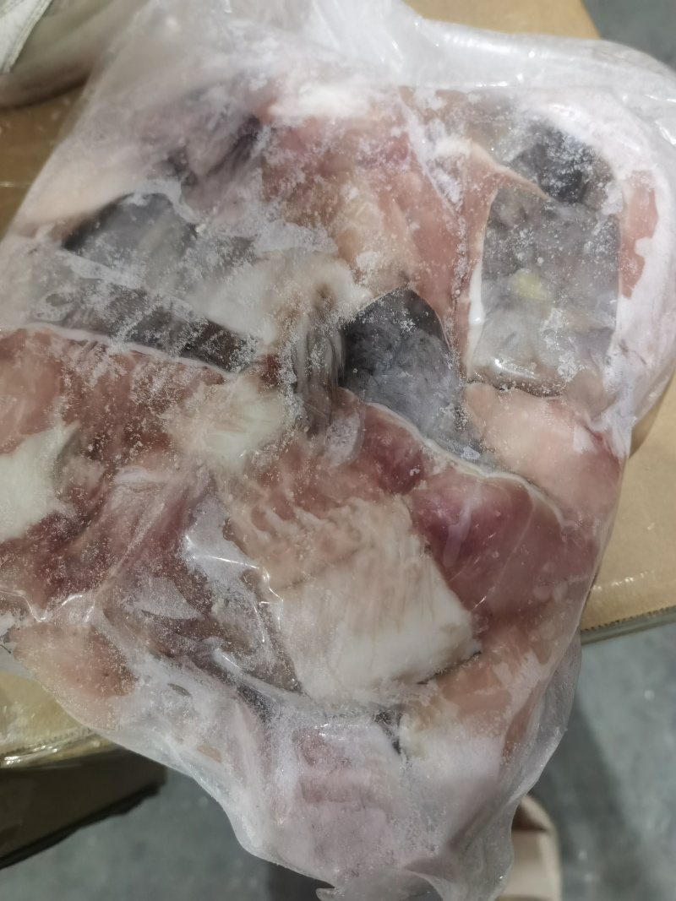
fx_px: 703
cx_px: 338
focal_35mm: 27
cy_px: 450
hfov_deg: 51.3
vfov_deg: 65.3
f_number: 1.9
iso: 500
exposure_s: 1/33.3
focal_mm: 6.67
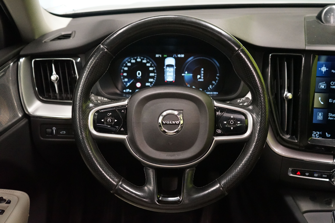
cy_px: 112
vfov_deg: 35.1
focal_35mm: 38
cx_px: 168
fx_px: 354
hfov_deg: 50.7
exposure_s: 1/80
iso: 6400
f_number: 4
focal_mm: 38
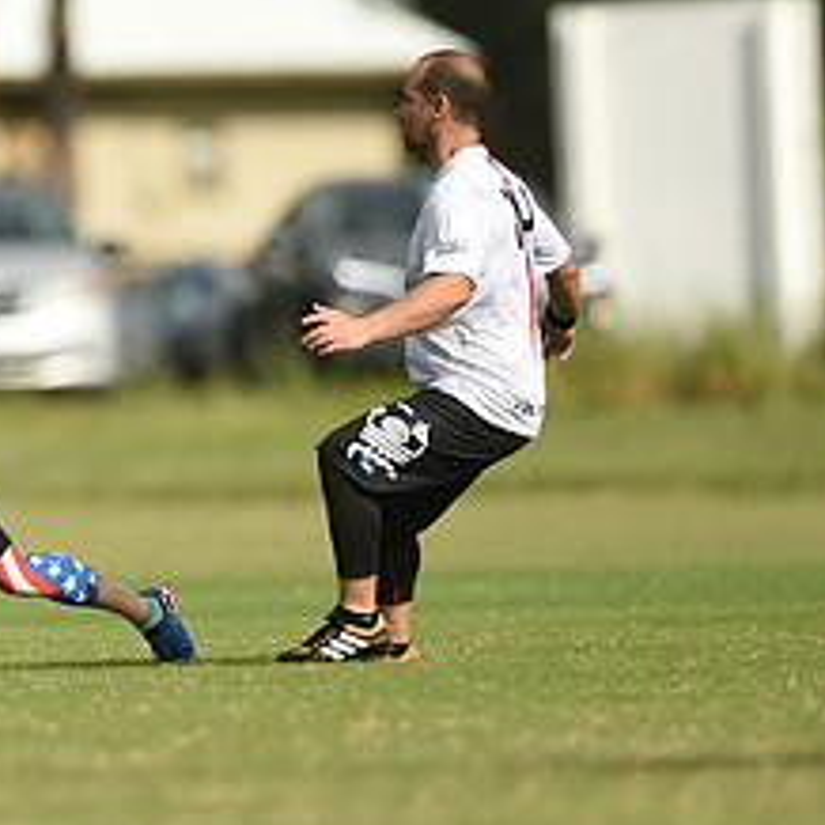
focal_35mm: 906
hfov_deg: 1.9
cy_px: 333
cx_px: -144
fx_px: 24429
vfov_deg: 1.9
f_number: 2.8
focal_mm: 400
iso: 160
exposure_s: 1/4000
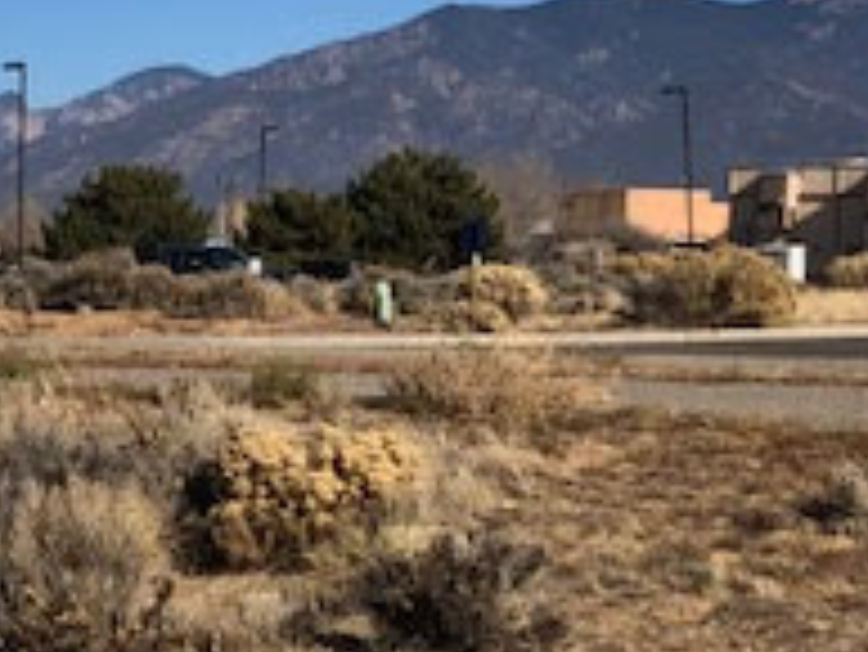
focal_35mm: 96
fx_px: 2409
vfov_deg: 15.4
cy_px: 337
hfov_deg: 17.6
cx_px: -549
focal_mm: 3.99
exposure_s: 1/3003
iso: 20
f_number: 1.8
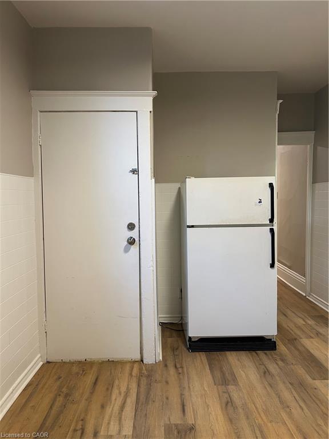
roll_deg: +0.2
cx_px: 164
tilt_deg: -3.2
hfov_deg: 53.1
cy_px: 220
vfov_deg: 67.3
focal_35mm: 26
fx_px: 329
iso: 200
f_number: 1.5
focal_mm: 5.7
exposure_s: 1/60
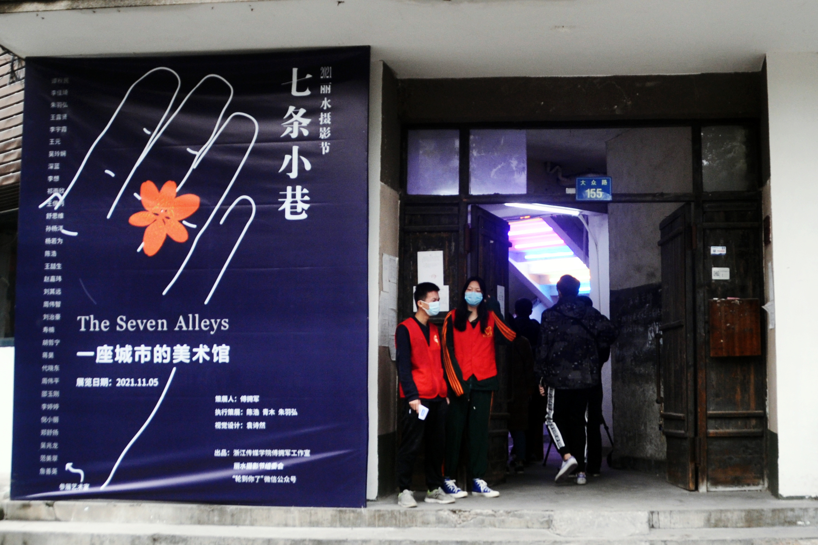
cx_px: 409
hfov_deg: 67.4
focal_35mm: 27
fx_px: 613
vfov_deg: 47.9
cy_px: 272
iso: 400
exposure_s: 1/80
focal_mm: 18
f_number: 4.5
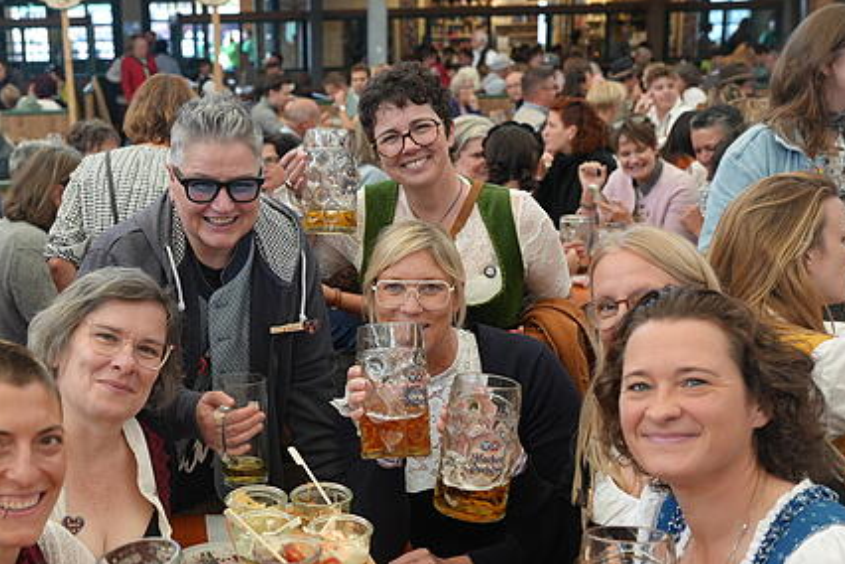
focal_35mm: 50
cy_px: 318
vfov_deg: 27.0
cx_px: 285
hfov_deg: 39.2
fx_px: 1174
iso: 640
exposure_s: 1/160
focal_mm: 35
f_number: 4
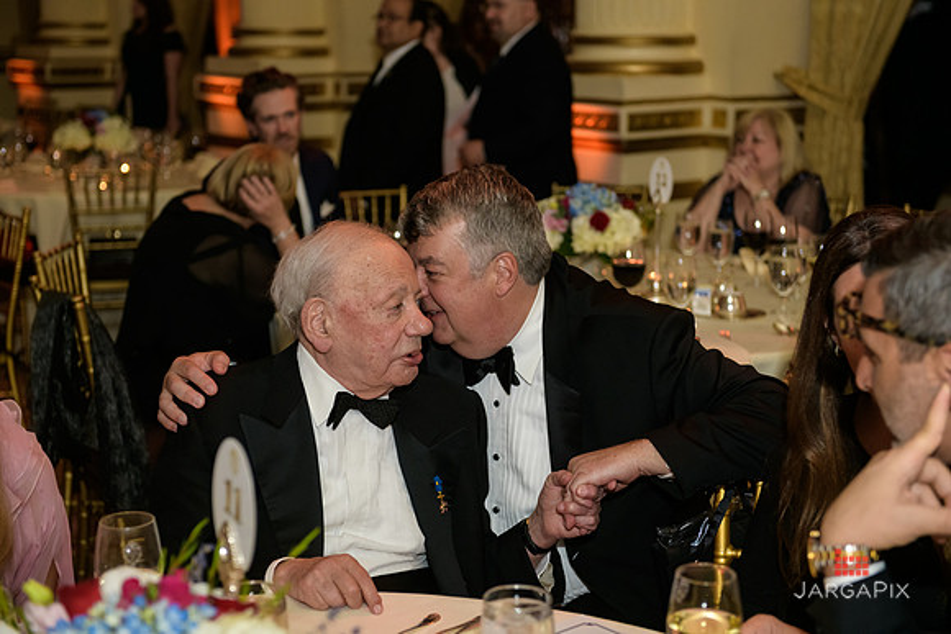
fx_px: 1585
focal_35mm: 60
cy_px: 317
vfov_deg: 22.6
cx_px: 476
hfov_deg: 33.4
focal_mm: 60
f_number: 3.2
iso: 1600
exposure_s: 1/100
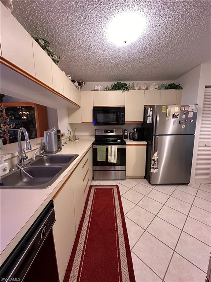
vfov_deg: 102.1
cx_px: 106
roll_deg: -0.8
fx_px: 114
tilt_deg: -8.1
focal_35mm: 14
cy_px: 141
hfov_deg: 85.7
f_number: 2.2
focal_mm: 2.22
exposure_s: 1/60
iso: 320
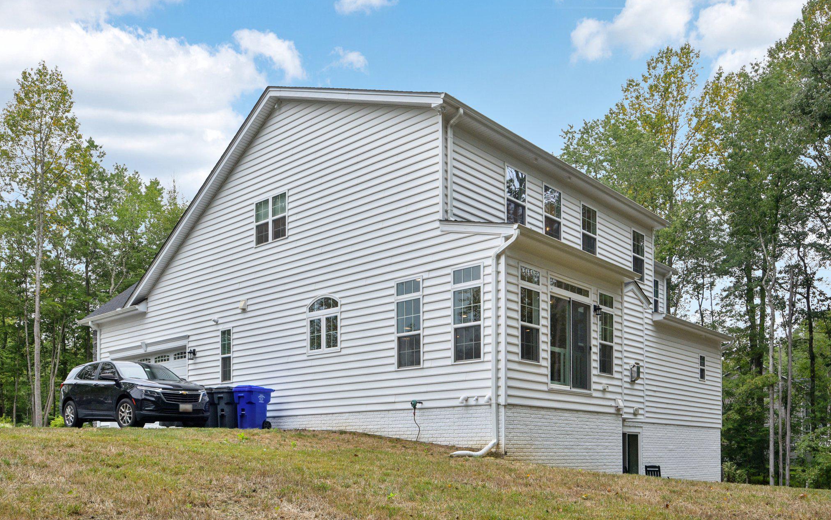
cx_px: 421
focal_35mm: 30
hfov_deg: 62.9
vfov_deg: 41.8
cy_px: 273
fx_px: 680
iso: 400
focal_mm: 29
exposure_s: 1/640
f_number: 8
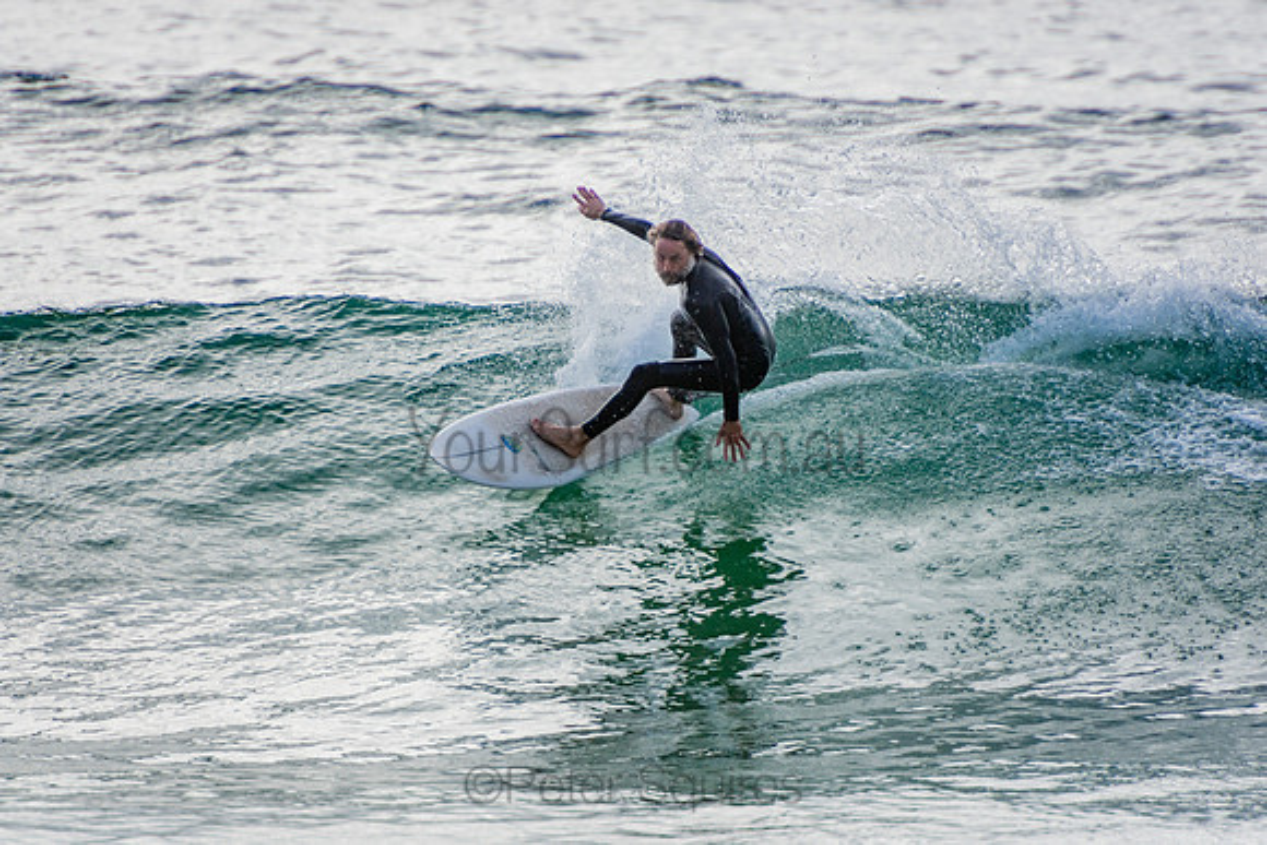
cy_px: 422
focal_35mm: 600
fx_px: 21121
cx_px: 634
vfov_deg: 2.3
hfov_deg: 3.4
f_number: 5.6
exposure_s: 1/2000
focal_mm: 400
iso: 320
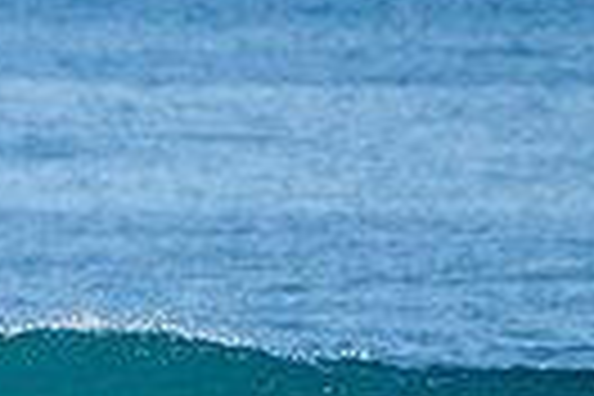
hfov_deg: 0.9
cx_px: -351
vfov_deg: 0.6
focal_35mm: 2193
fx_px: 36182
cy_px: 551
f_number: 5.6
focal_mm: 500
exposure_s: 1/1600
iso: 320
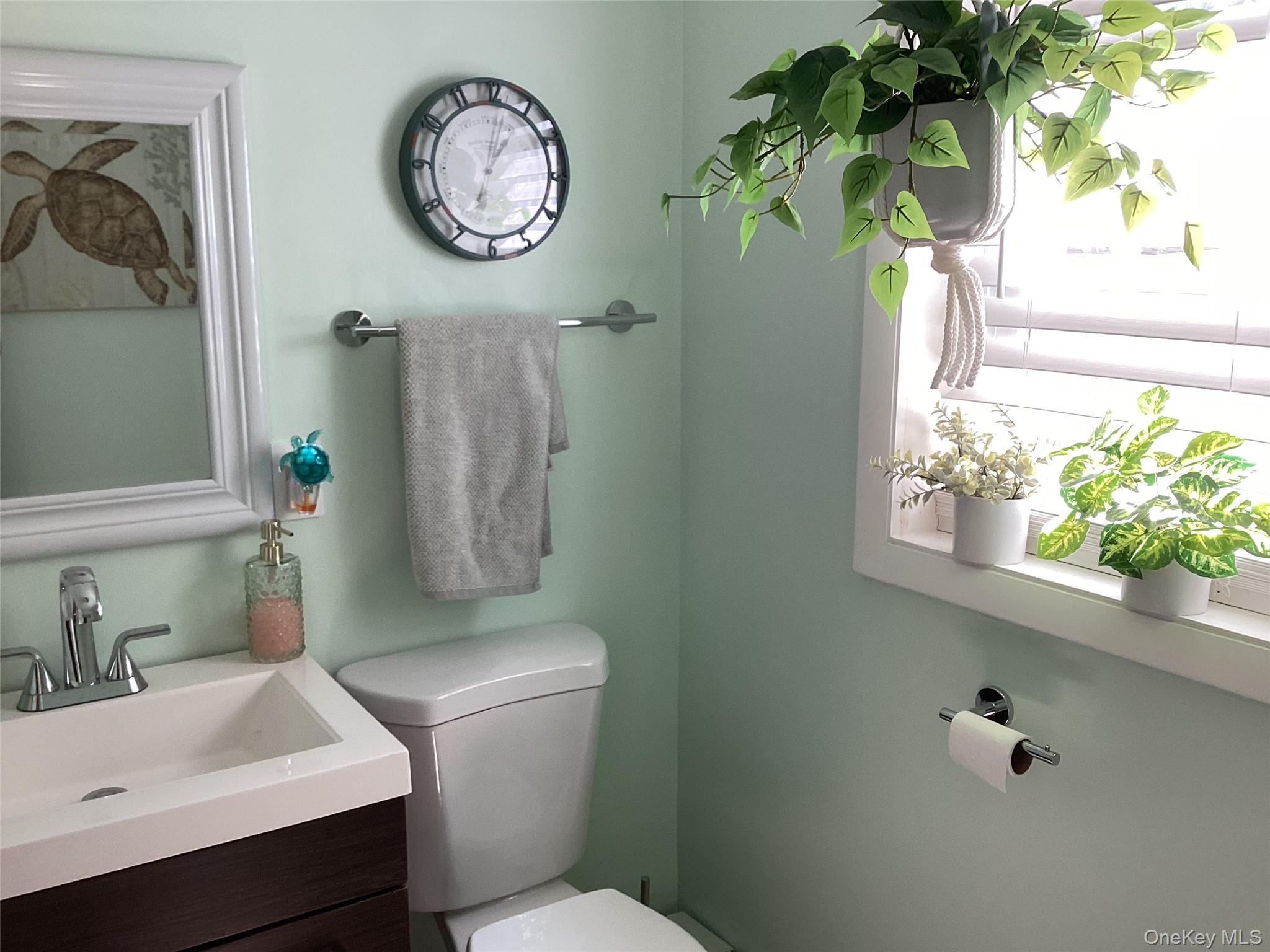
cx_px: 635
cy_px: 476
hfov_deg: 58.4
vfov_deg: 45.4
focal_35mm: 31
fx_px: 1137
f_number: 2.4
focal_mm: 3.3
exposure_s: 1/50
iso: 50
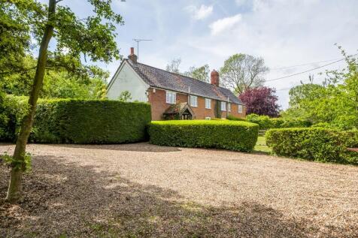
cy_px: 119
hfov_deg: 73.8
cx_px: 179
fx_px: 239
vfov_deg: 53.1
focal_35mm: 24
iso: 160
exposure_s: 1/80
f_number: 13
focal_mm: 16
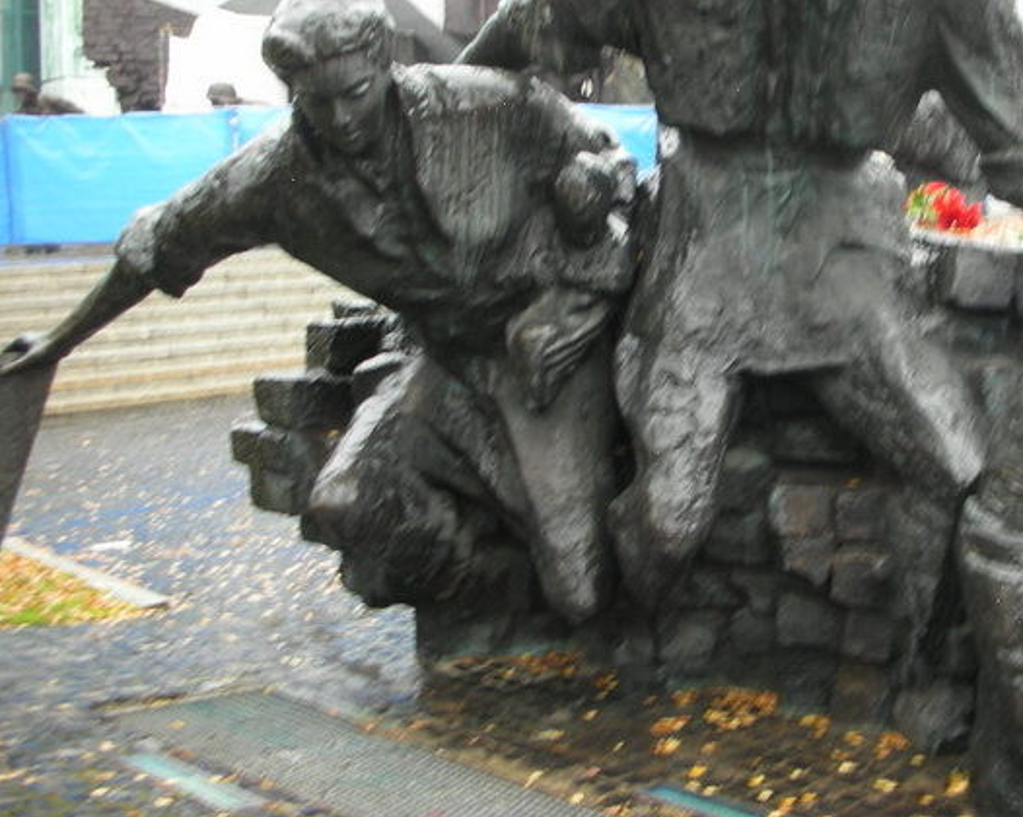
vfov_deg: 28.9
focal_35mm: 52
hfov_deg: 35.5
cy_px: 270
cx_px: 712
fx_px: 1573
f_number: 3
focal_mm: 5.8
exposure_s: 1/30
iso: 66
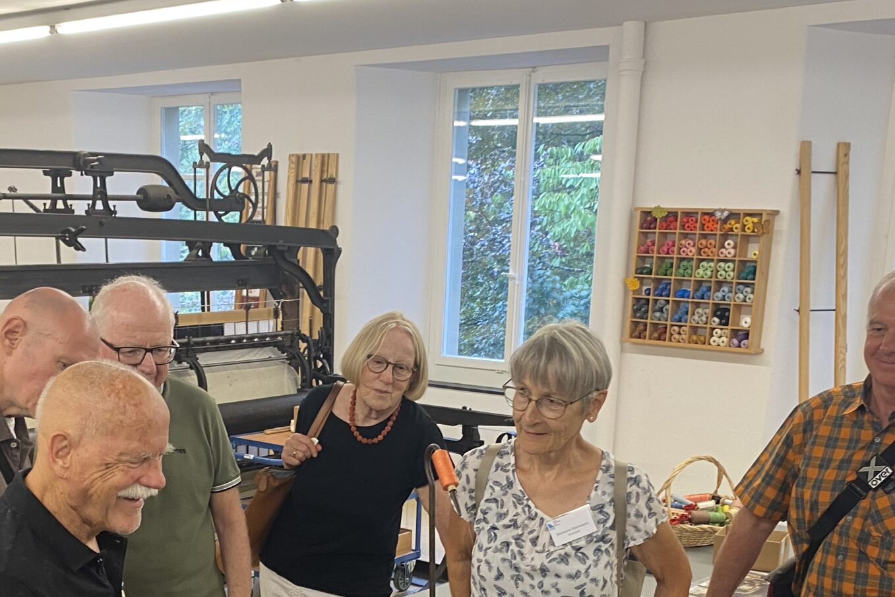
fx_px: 1268
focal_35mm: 51
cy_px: 552
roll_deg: +0.2
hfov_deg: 38.6
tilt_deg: -14.0
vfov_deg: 25.6
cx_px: 327
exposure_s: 1/50
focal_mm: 4.25
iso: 80
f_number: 1.8
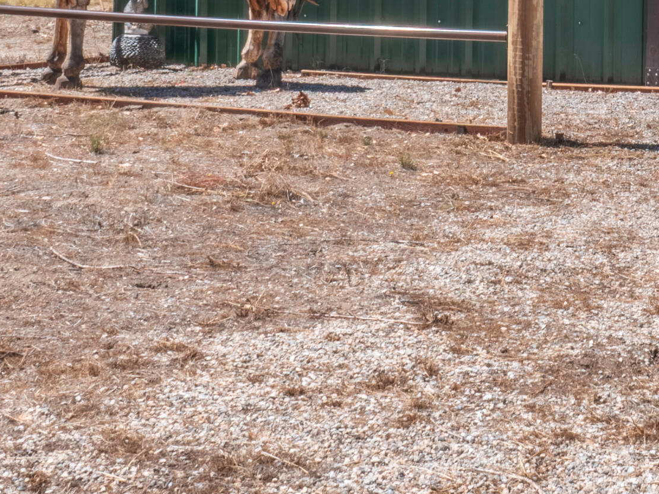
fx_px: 1847
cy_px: -169
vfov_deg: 14.5
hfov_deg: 19.6
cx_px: 676
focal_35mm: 97
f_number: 16
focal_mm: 18
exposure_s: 1/400
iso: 200
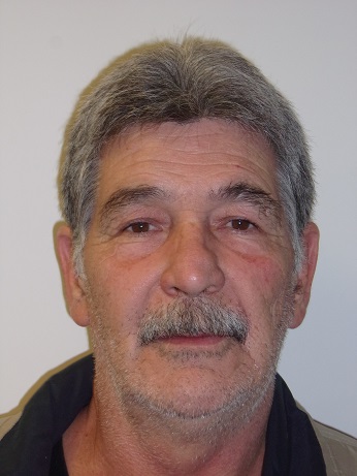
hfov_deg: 17.0
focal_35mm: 87
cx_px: 178
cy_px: 238
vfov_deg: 22.5
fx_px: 1196
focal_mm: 15.6
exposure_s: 1/34
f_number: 5.6
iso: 200
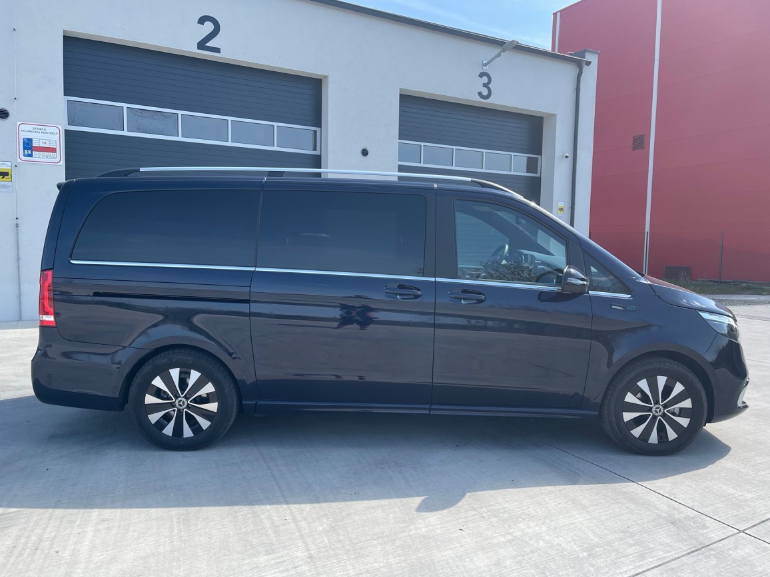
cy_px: 287
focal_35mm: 27
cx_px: 386
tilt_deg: -4.9
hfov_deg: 65.3
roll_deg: -1.2
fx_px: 601
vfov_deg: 51.4
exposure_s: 1/1439
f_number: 1.6
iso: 32
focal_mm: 5.1
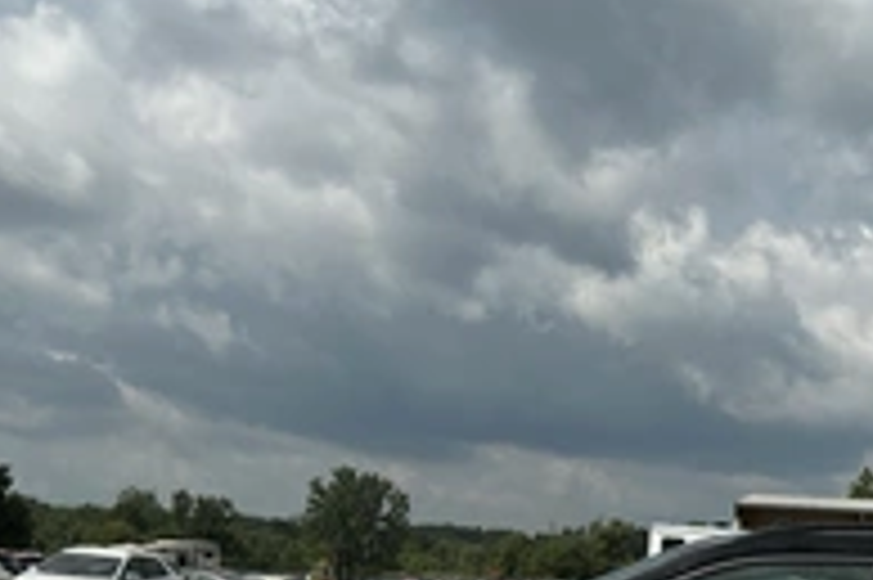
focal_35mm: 60
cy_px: 629
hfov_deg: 31.5
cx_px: 824
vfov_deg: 21.5
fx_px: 1454
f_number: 1.8
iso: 25
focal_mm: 3
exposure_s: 1/4065
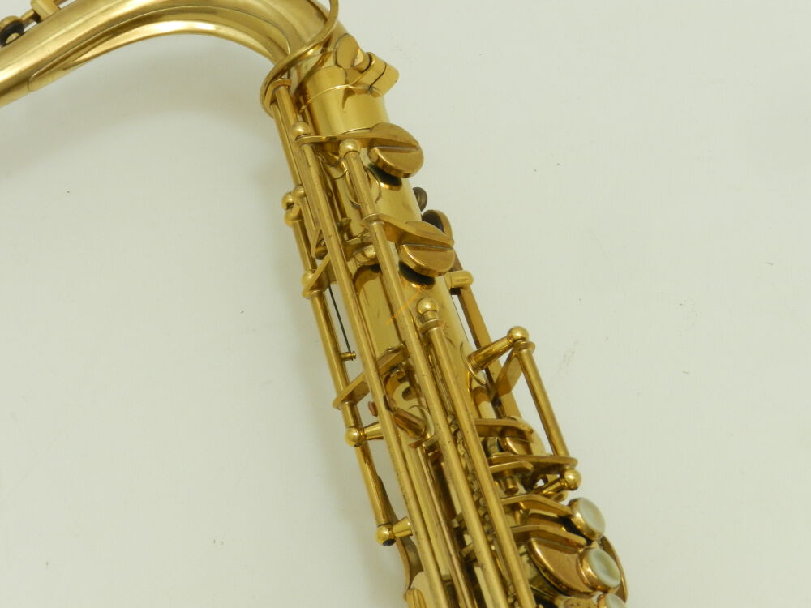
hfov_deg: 10.4
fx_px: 4475
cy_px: 304
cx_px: 406
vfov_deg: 7.8
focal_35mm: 191
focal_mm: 34
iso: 400
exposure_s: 1/40
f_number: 5.5
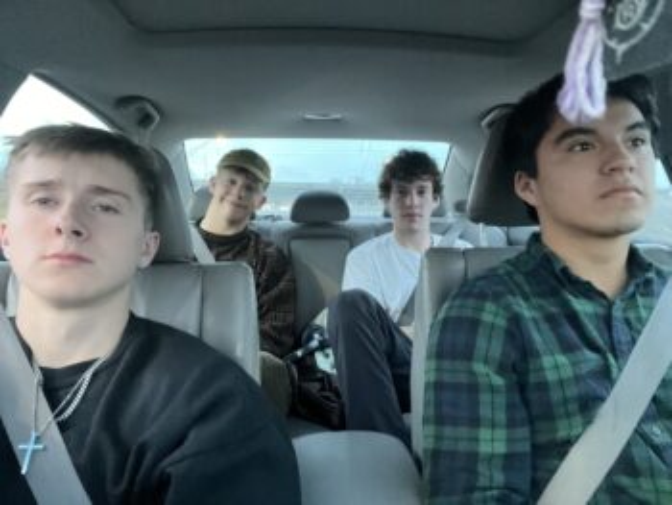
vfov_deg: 58.9
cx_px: 336
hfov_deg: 73.9
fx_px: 447
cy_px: 252
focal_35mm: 23
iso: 640
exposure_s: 1/24
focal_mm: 2.71
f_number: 2.2
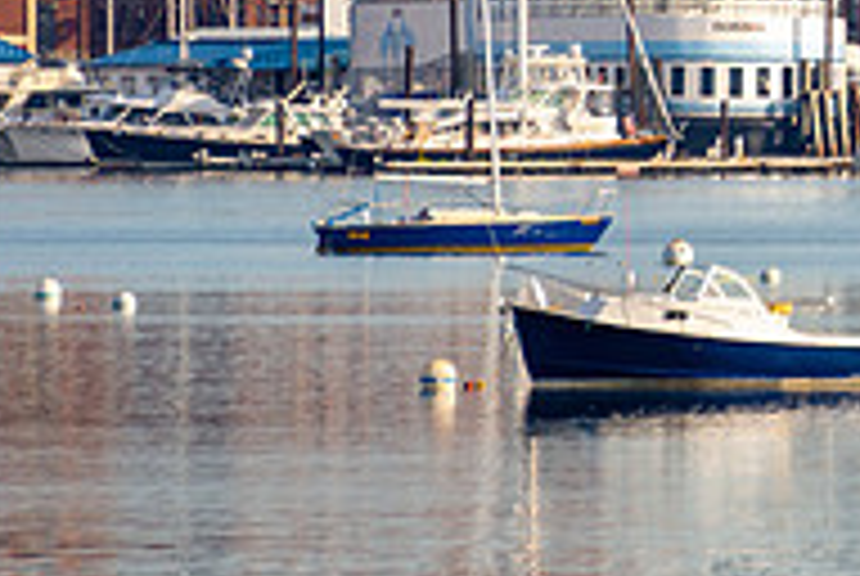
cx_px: 1279
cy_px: -92
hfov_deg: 2.5
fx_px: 19691
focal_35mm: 823
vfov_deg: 1.7
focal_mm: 270
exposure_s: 1/320
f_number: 6.3
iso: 100
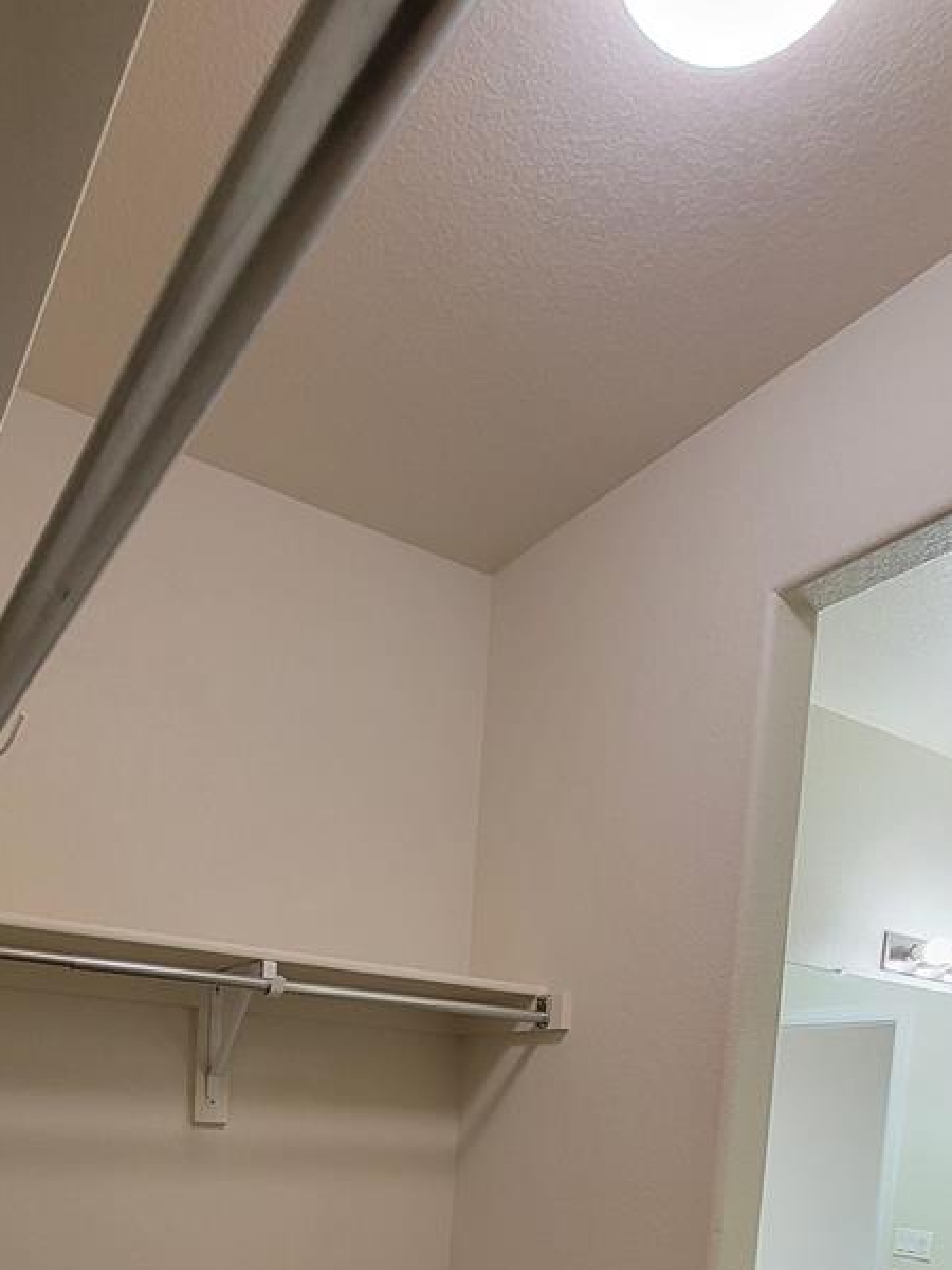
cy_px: 1232
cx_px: 406
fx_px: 953
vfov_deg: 54.5
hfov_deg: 52.9
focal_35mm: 26
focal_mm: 2.2
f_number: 2.2
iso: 200
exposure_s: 1/60
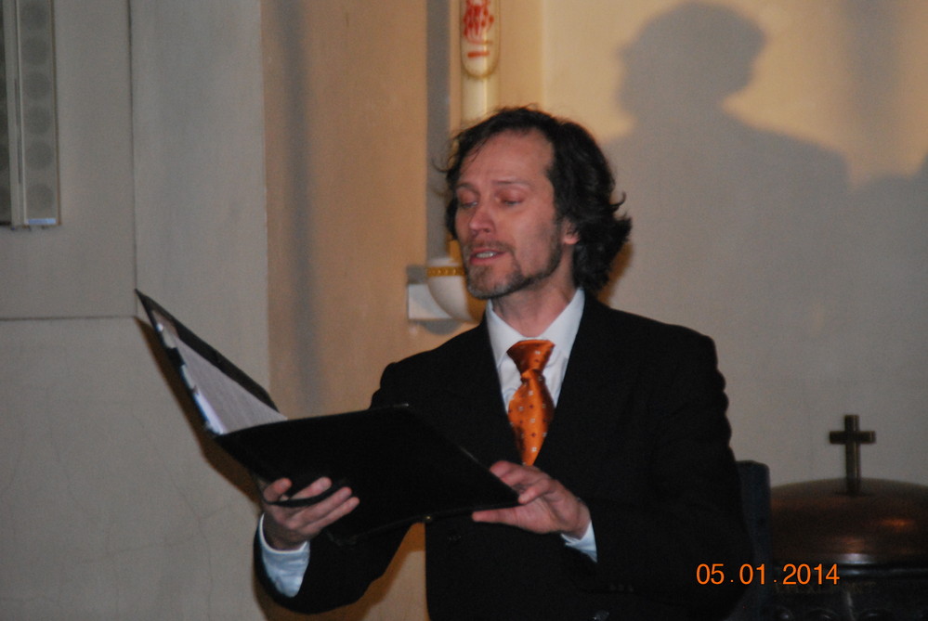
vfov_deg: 4.6
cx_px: 464
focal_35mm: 300
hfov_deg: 6.9
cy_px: 310
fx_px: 7743
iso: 1600
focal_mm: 200
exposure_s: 1/60
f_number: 6.3
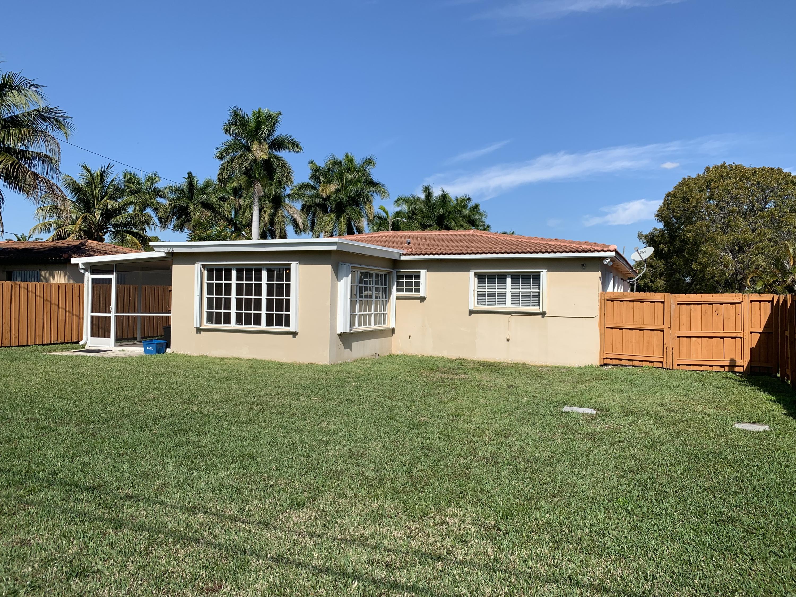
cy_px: 298
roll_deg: -1.4
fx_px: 598
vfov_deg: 53.1
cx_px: 398
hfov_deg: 67.3
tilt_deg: +1.3
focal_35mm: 26
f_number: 1.8
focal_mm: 4.25
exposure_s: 1/2309
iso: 25
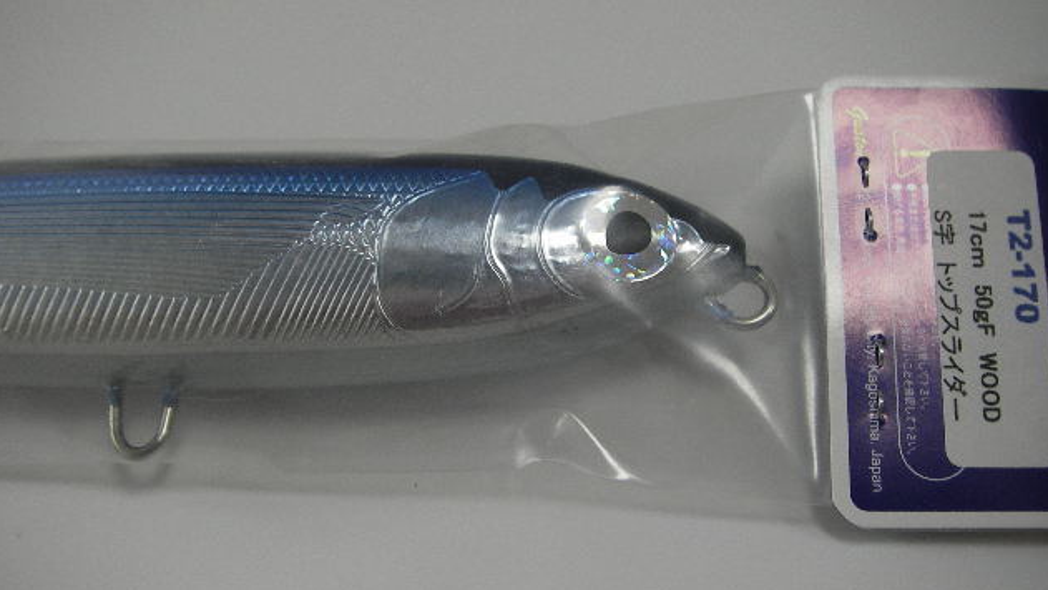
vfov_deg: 28.3
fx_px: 1167
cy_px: 306
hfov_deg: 48.4
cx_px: 525
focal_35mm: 42
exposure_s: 1/30
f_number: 3.3
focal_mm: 6.3
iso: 64
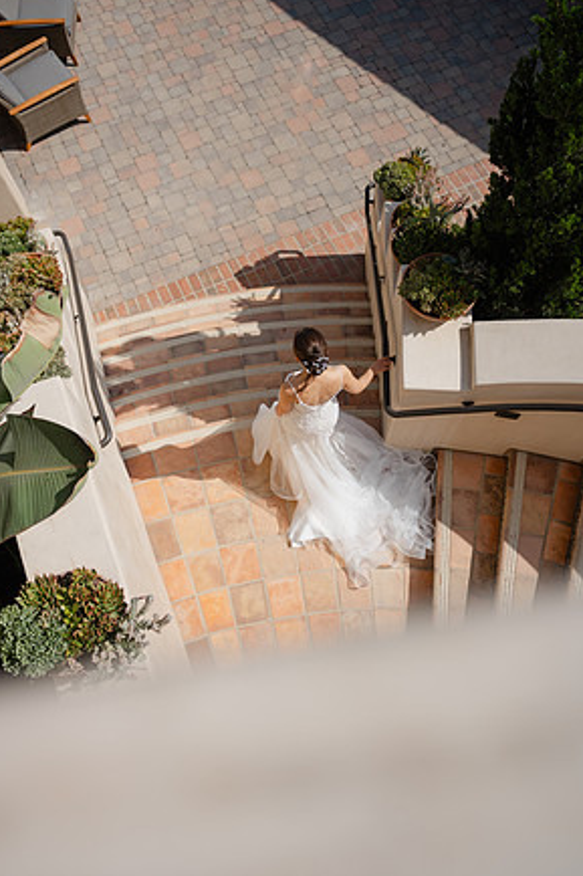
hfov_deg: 44.9
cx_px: 292
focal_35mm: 29
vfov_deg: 63.7
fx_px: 705
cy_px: 424
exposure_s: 1/1600
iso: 100
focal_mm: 28
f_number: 4
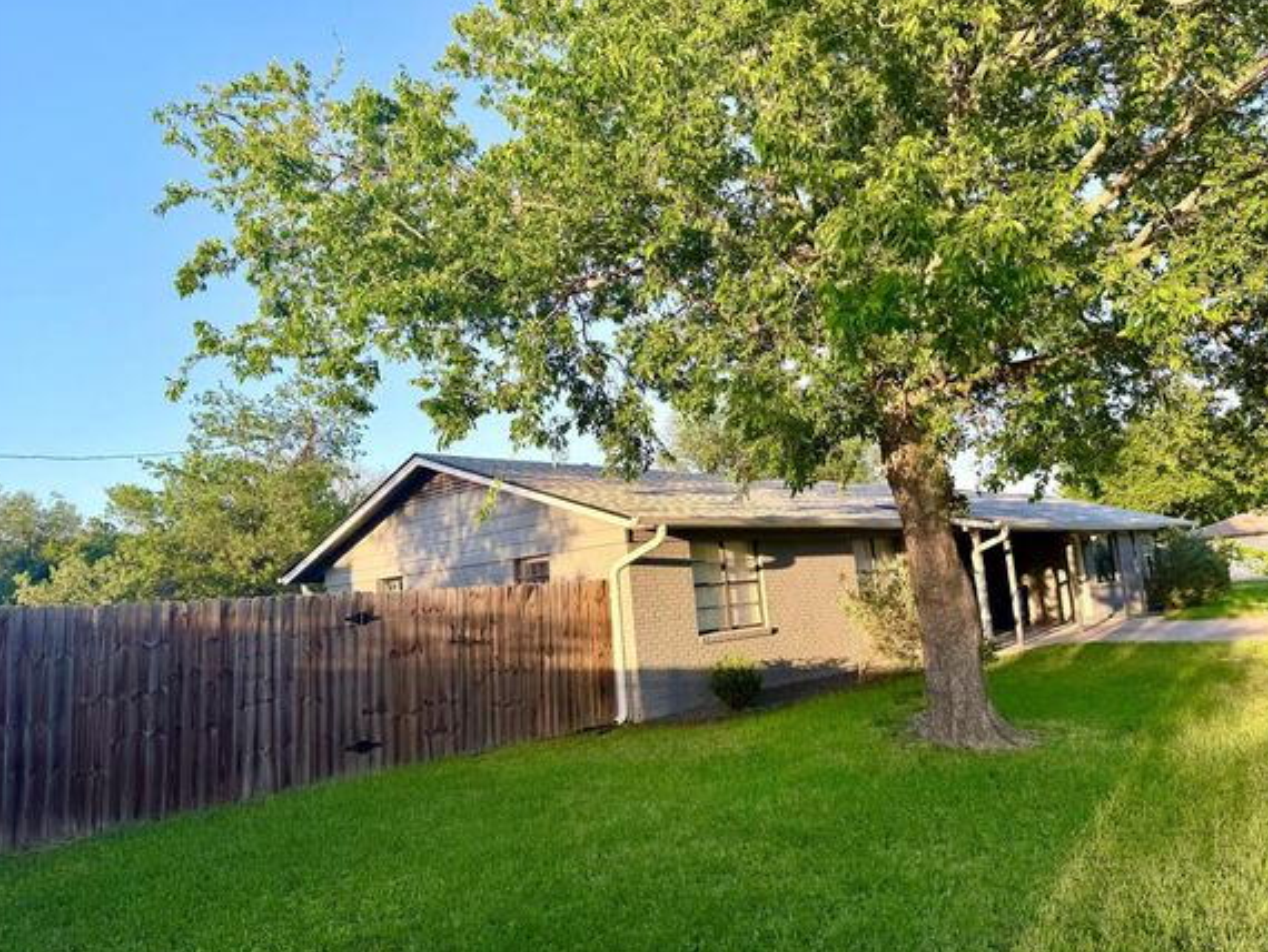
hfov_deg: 69.4
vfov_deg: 54.9
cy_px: 477
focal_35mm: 25
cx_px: 643
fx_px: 916
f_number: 1.78
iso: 80
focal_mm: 6.76
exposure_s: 1/695
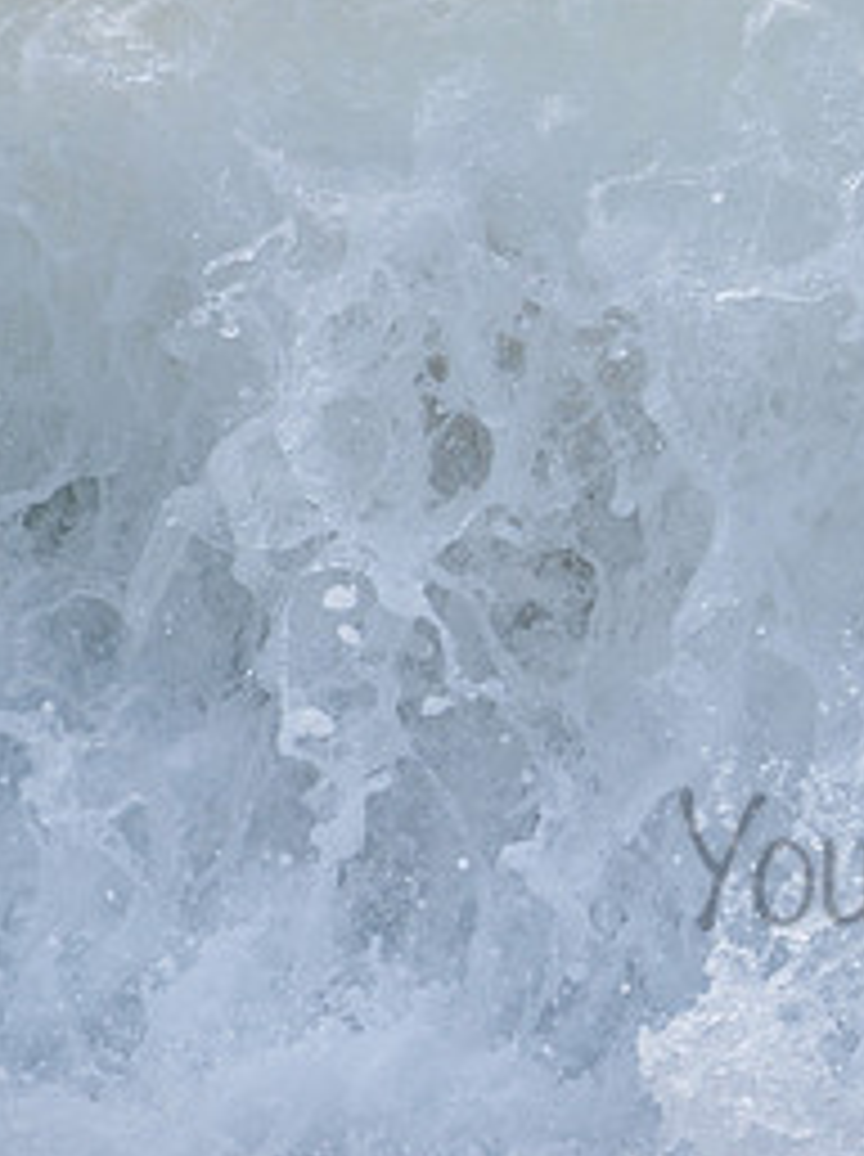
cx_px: 1438
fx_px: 44472
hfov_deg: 1.1
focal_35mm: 1333
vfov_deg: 1.5
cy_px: 659
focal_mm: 500
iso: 220
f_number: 5.6
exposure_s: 1/2000
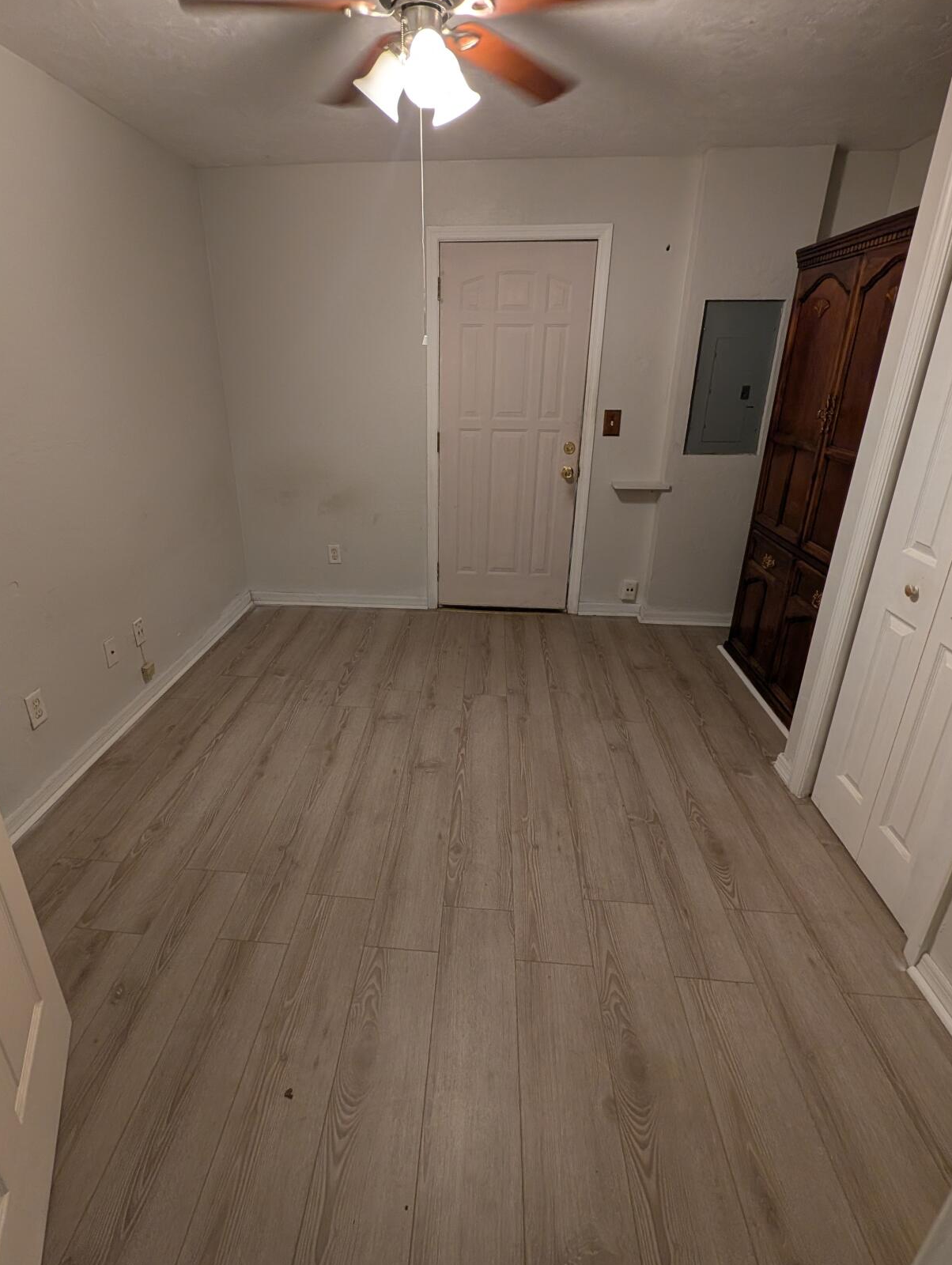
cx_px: 438
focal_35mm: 15
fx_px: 549
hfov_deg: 81.7
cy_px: 604
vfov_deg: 98.0
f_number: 1.7
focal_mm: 2.02
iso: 91
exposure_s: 1/60
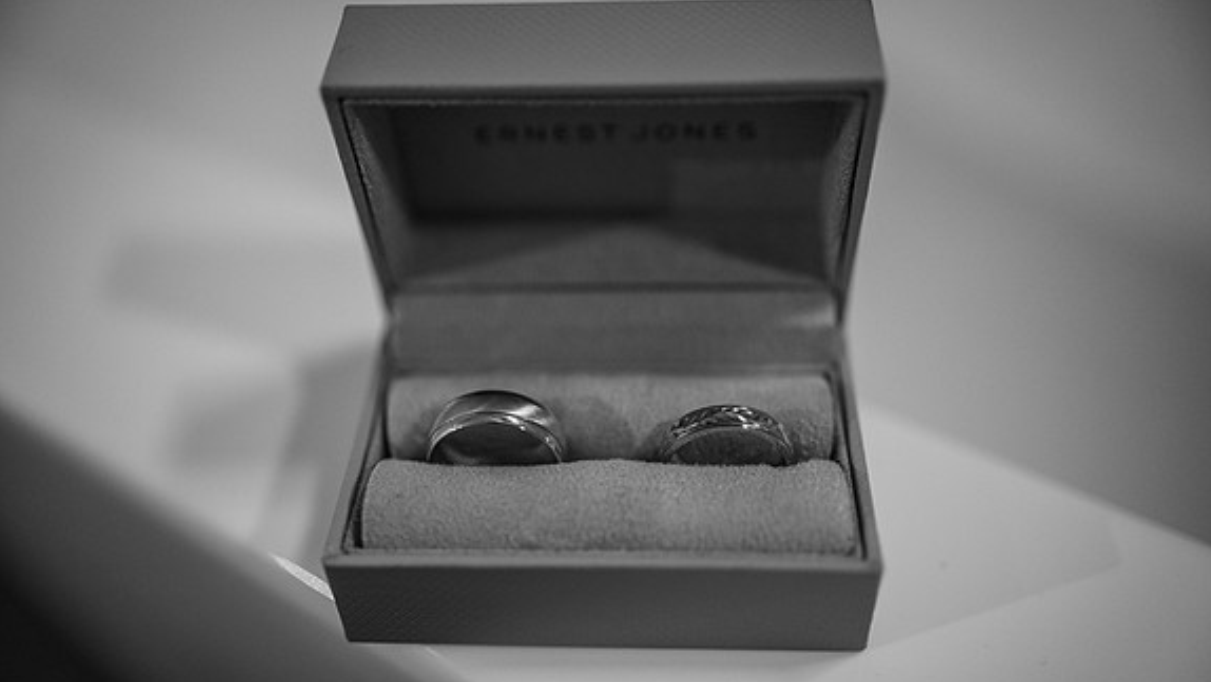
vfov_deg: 32.0
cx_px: 610
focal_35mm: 37
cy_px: 374
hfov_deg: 54.0
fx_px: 1188
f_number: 1.8
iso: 800
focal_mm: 35
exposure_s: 1/200
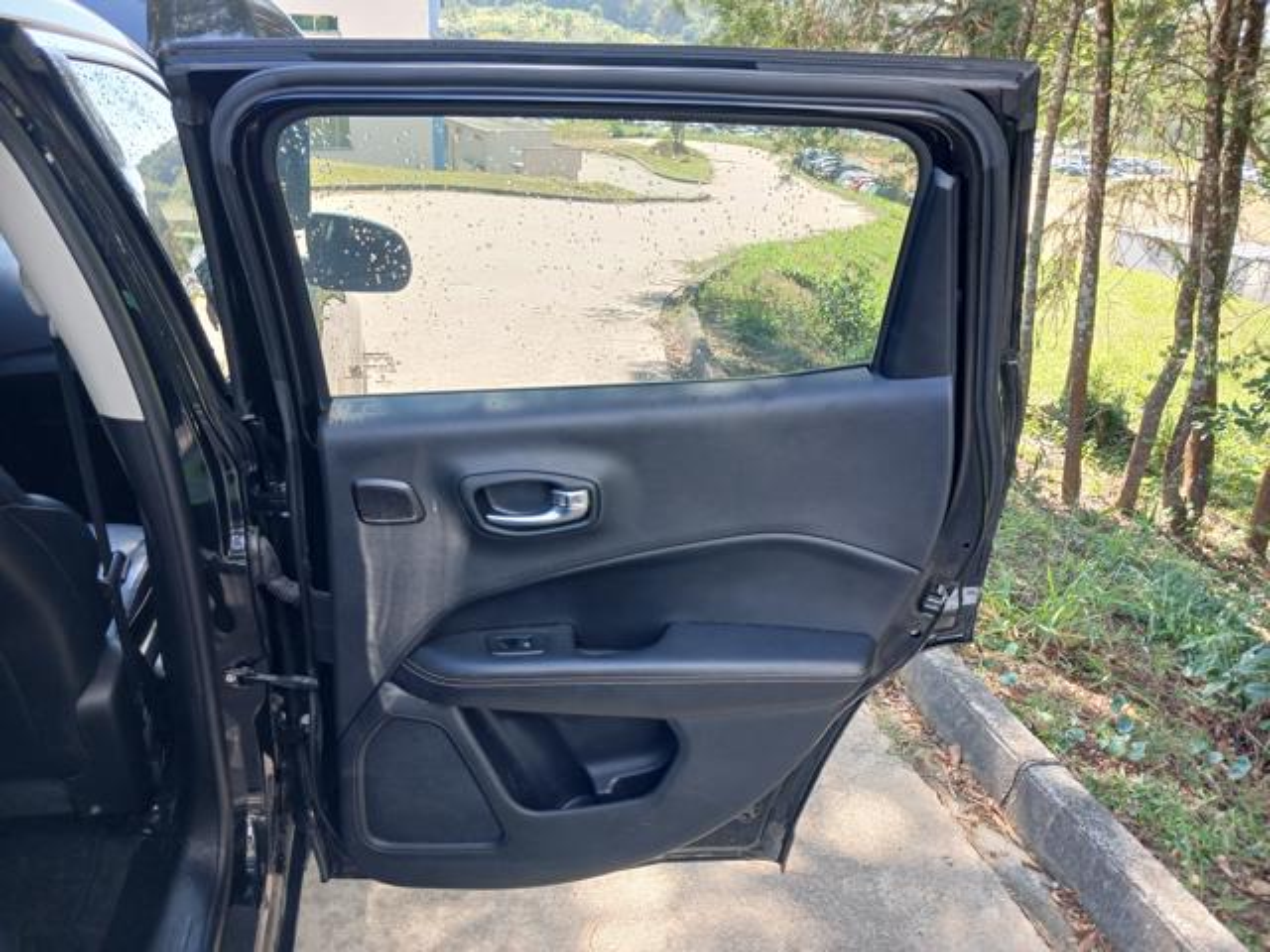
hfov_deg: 65.3
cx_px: 635
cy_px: 476
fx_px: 991
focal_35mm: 27
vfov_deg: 51.4
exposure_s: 1/60
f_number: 1.8
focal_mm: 3.98
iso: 40
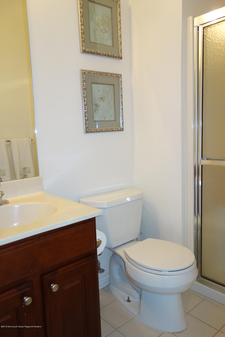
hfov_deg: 46.4
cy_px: 168
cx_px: 112
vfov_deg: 65.5
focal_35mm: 28
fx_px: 262
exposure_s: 1/40
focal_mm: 10.4
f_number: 1.8
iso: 125
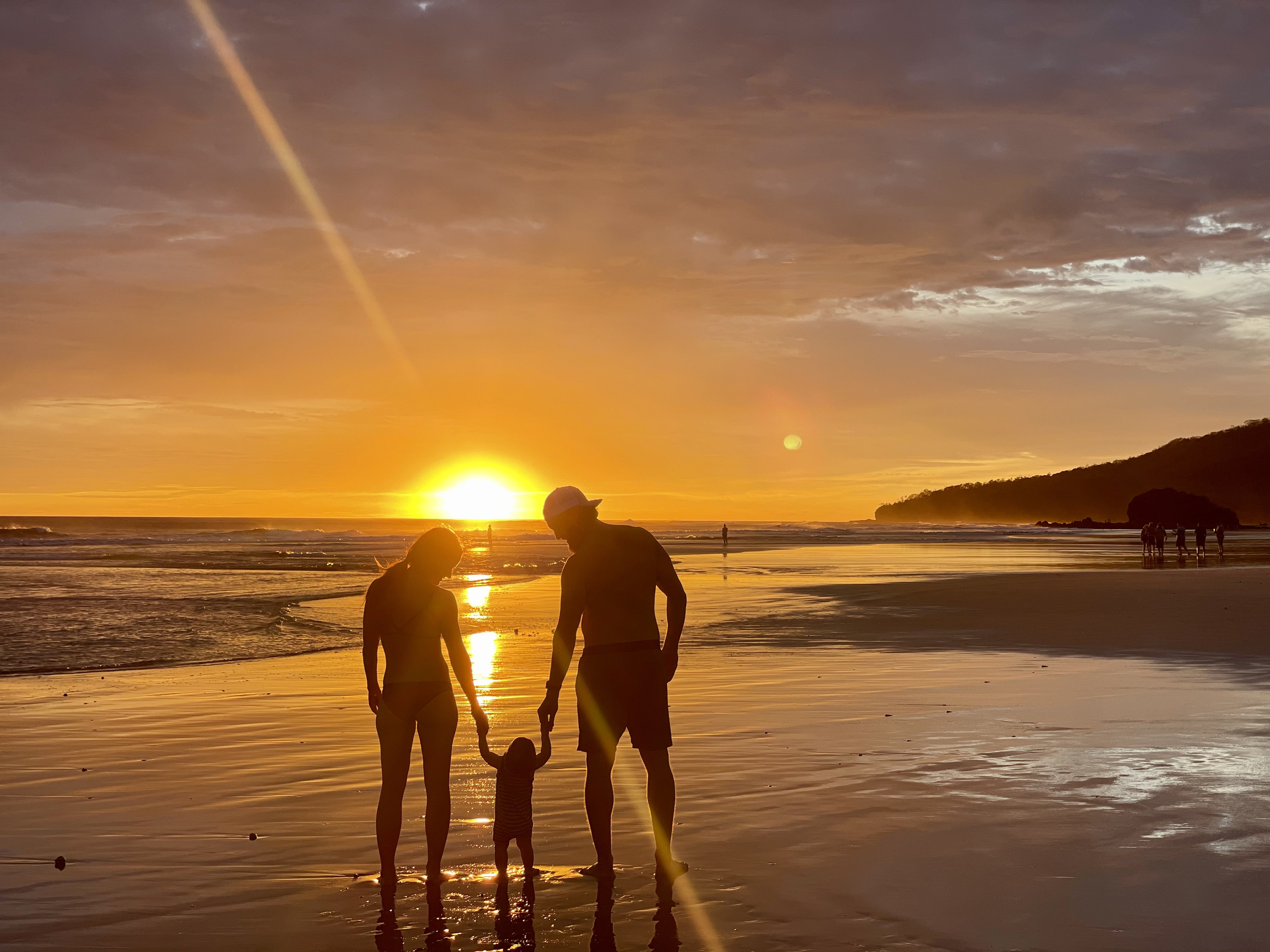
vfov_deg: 28.0
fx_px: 1908
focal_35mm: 52
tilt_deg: +1.9
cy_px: 476
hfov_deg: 36.8
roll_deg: +0.0
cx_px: 635
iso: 25
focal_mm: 6
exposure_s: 1/340
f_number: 2
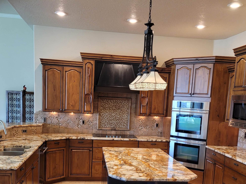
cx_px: 125
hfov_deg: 45.8
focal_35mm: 41
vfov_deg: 34.2
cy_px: 145
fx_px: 291
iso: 160
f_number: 1.8
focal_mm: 5.4
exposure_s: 1/60
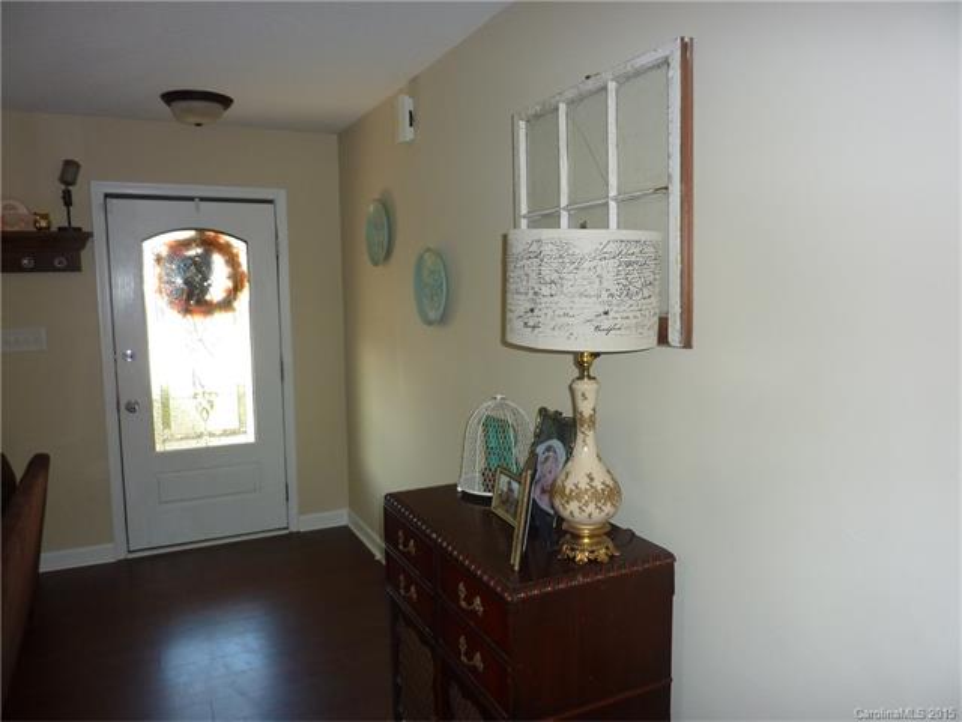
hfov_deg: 69.4
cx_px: 481
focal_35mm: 25
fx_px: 695
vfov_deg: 54.9
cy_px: 361
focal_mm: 4.1
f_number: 3.3
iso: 125
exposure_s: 1/30
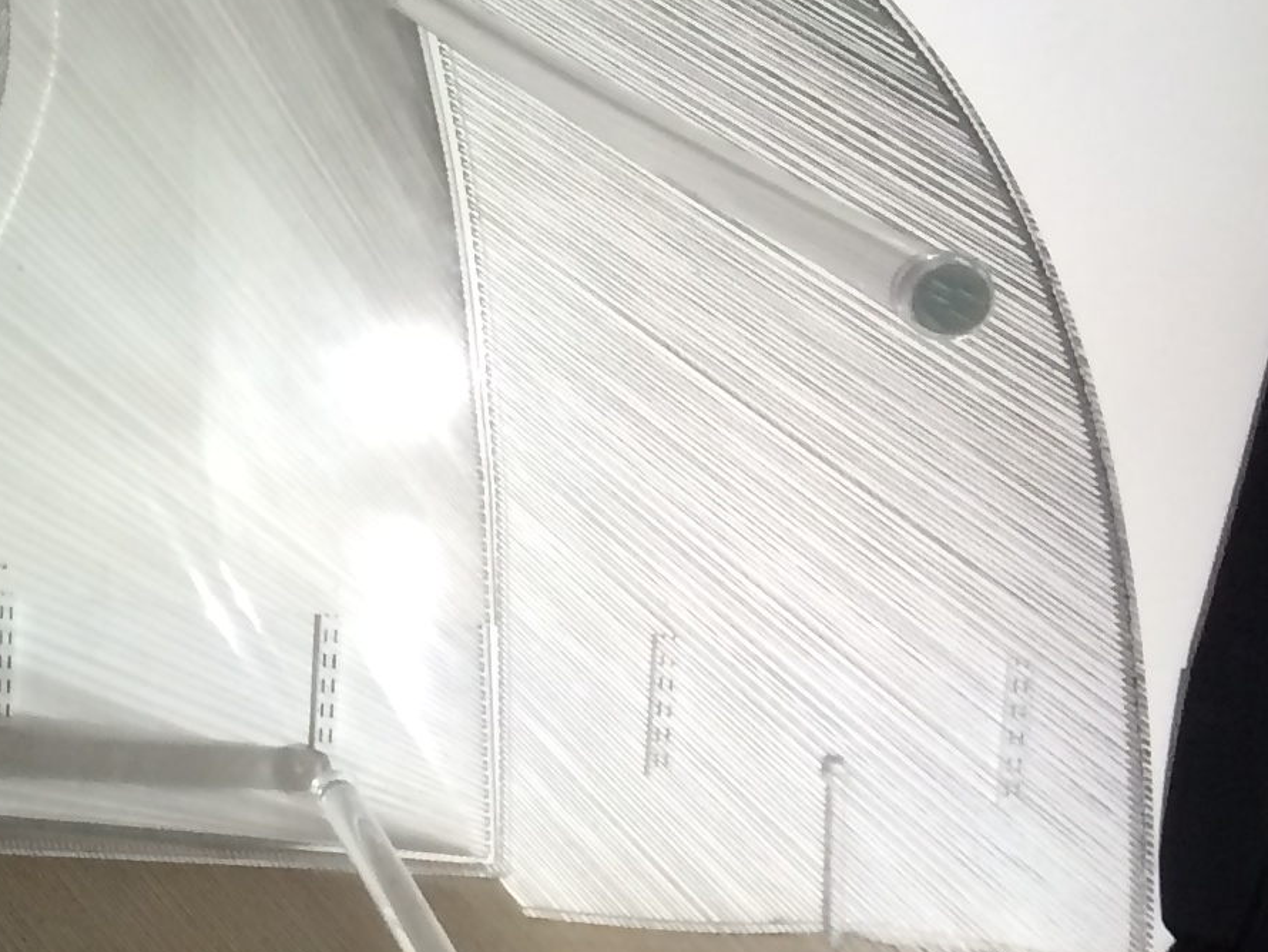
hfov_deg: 15.4
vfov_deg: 13.4
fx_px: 4030
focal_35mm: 110
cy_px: 197
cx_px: -1023
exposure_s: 1/33
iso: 125
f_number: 2.2
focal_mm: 4.12
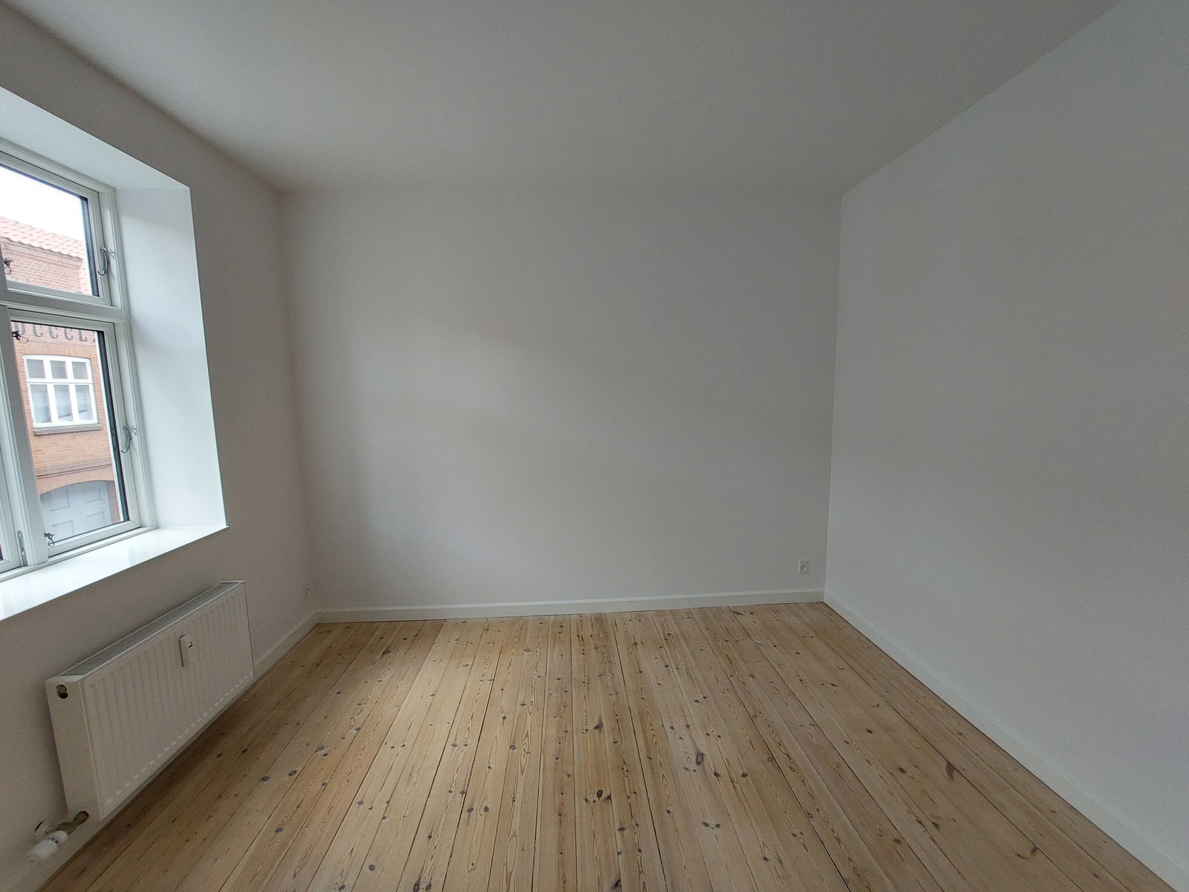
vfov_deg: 89.9
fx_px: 447
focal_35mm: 13
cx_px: 594
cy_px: 446
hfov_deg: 106.2
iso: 125
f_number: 2.2
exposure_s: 1/50
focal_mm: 1.74
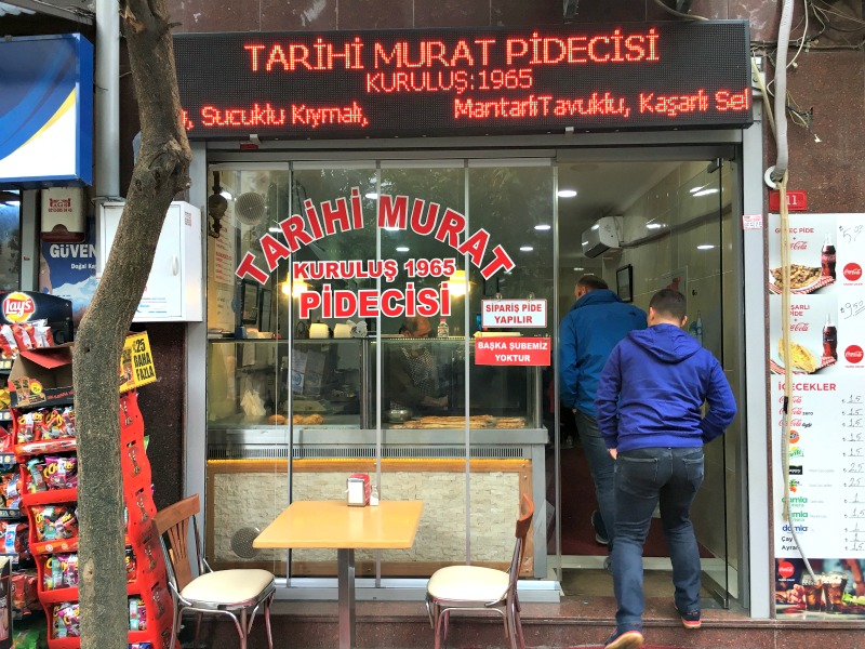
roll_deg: -0.2
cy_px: 324
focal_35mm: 29
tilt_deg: +1.4
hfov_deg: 61.7
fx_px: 725
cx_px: 432
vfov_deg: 48.2
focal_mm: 4.15
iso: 25
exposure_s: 1/33
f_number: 2.2
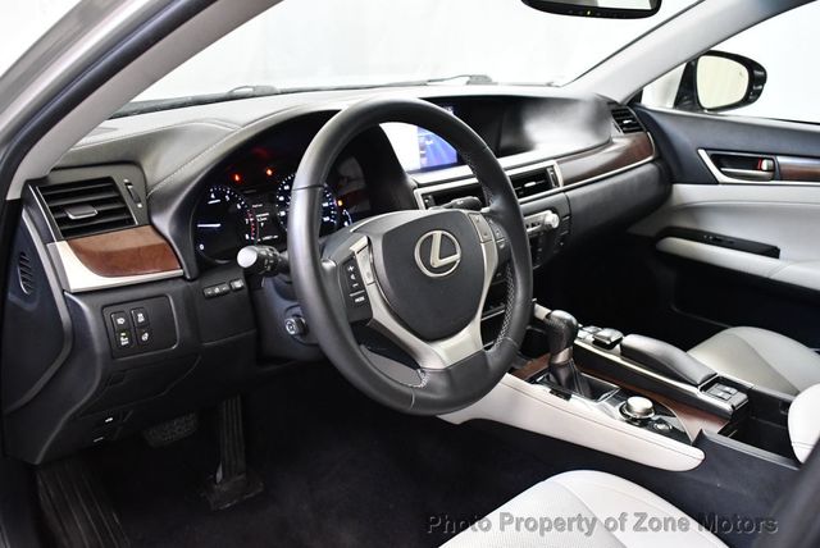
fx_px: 821
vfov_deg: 36.9
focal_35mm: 36
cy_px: 274
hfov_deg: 53.1
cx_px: 410
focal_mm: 18
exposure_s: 1/80
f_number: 3.5
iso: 3200
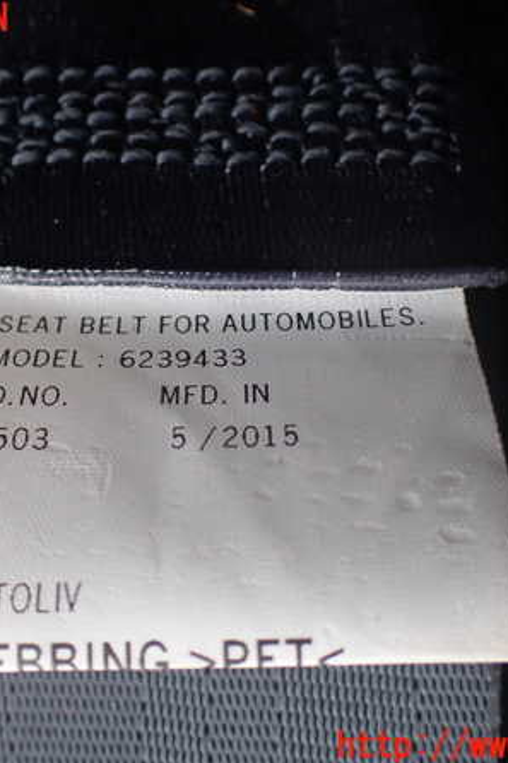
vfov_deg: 46.4
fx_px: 890
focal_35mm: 42
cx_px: 210
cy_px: 383
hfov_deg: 31.8
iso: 100
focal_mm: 5.4
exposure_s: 1/125
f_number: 2.3
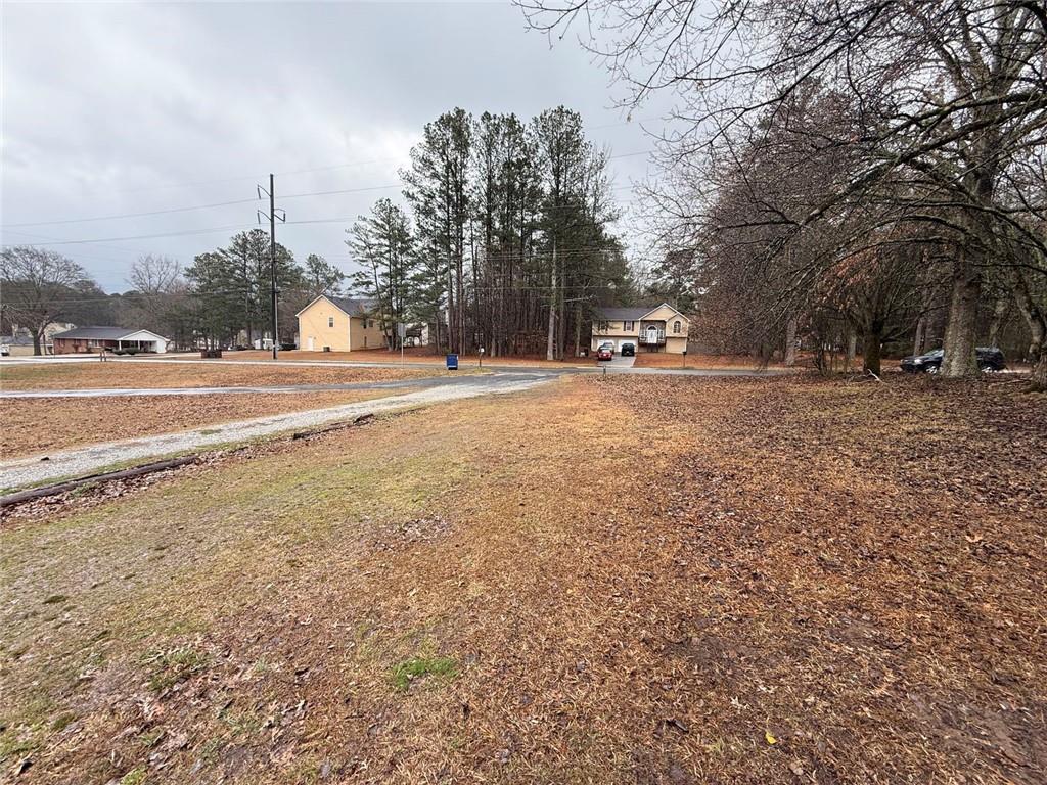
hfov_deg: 102.1
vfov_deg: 85.7
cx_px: 524
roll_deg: -1.8
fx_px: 423
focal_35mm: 14
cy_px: 392
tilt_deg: -5.2
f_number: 2.2
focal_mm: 2.22
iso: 64
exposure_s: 1/215
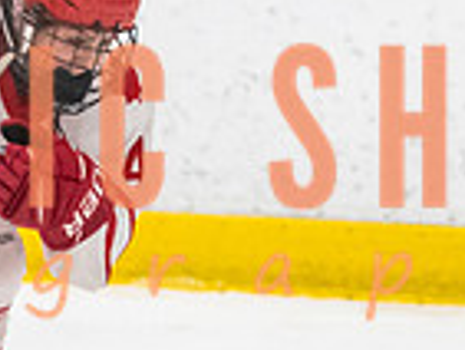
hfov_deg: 2.2
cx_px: -168
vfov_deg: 1.7
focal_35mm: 898
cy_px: 223
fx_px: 12073
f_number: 2.8
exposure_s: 1/800
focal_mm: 105
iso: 4000
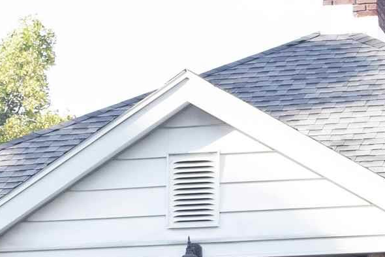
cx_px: 263
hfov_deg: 11.4
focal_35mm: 180
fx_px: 1920
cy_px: 460
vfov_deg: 7.4
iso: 100
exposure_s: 1/200
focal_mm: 23
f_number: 7.1
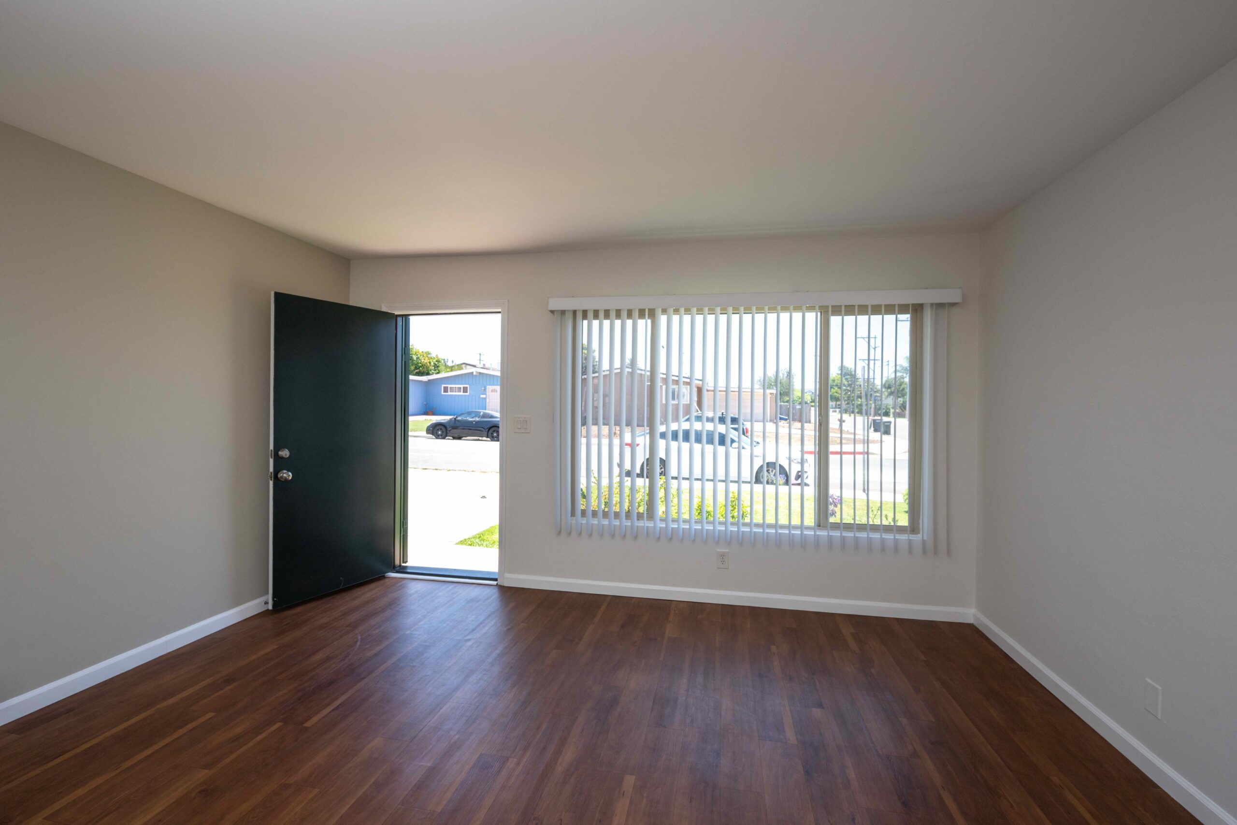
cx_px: 618
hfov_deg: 96.7
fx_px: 550
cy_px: 412
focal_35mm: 16
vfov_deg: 73.8
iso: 400
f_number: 8
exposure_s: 1/200
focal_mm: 16
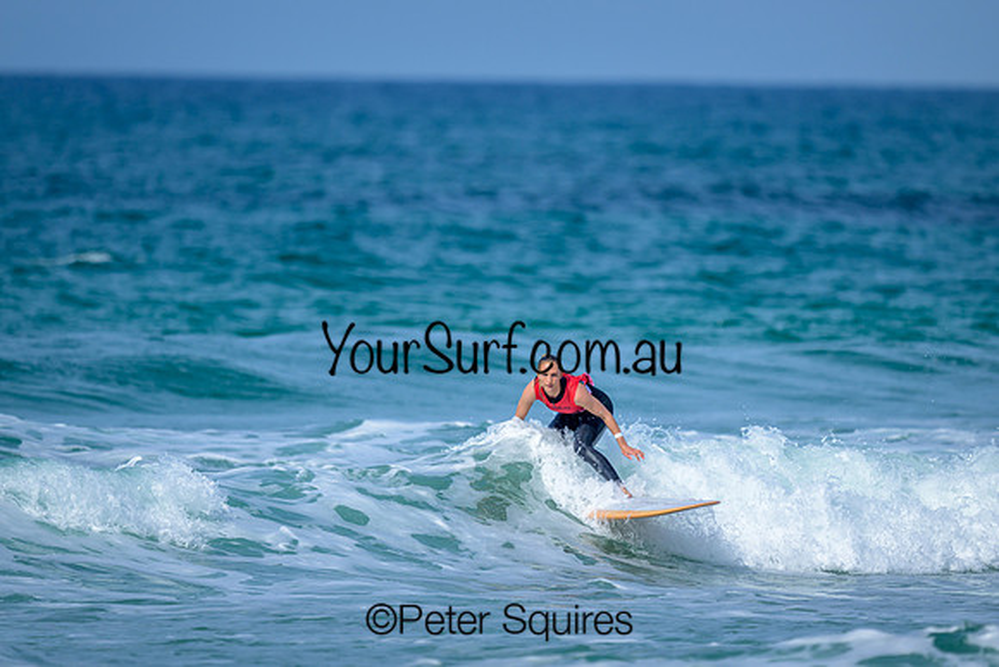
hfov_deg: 2.6
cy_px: 334
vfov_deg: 1.7
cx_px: 500
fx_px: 22204
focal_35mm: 800
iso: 220
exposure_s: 1/2000
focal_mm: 800
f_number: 6.3
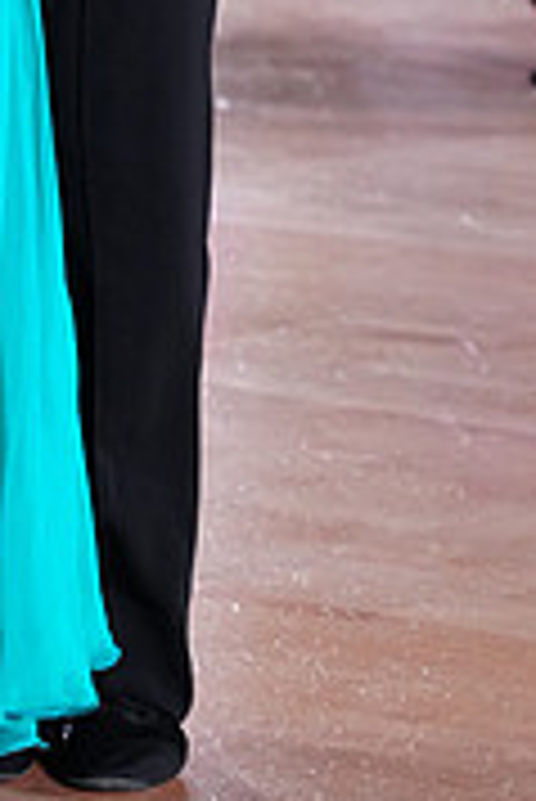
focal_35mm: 312
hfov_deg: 4.4
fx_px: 6954
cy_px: -261
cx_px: -187
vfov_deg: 6.5
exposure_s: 1/400
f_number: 4
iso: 2500
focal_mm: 96
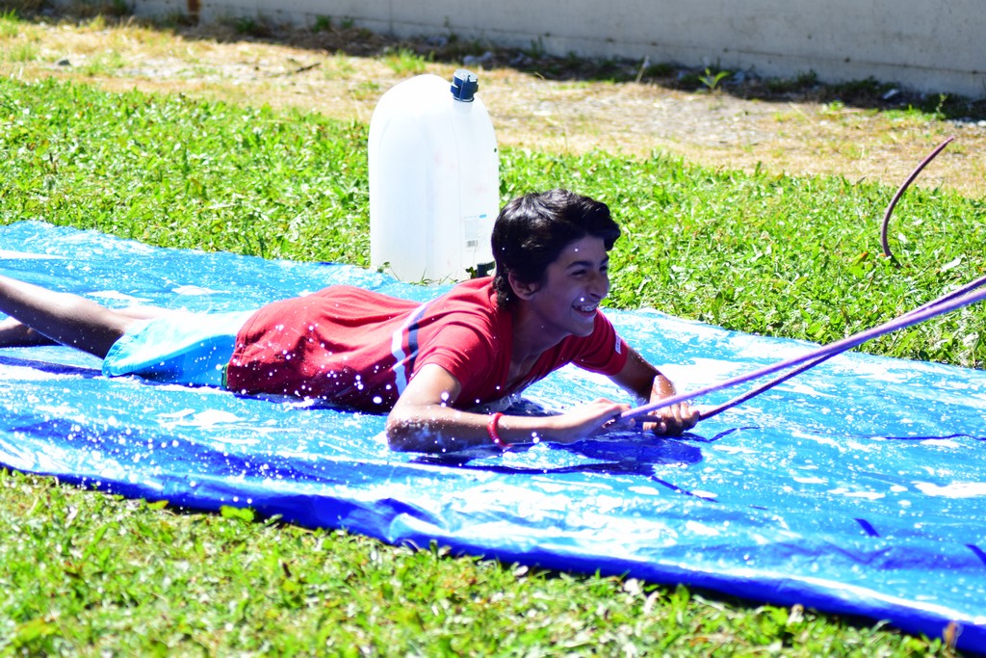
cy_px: 329
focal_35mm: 123
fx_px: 3369
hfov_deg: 16.7
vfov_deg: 11.1
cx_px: 493
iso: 400
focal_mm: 82
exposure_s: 1/1250
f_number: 5
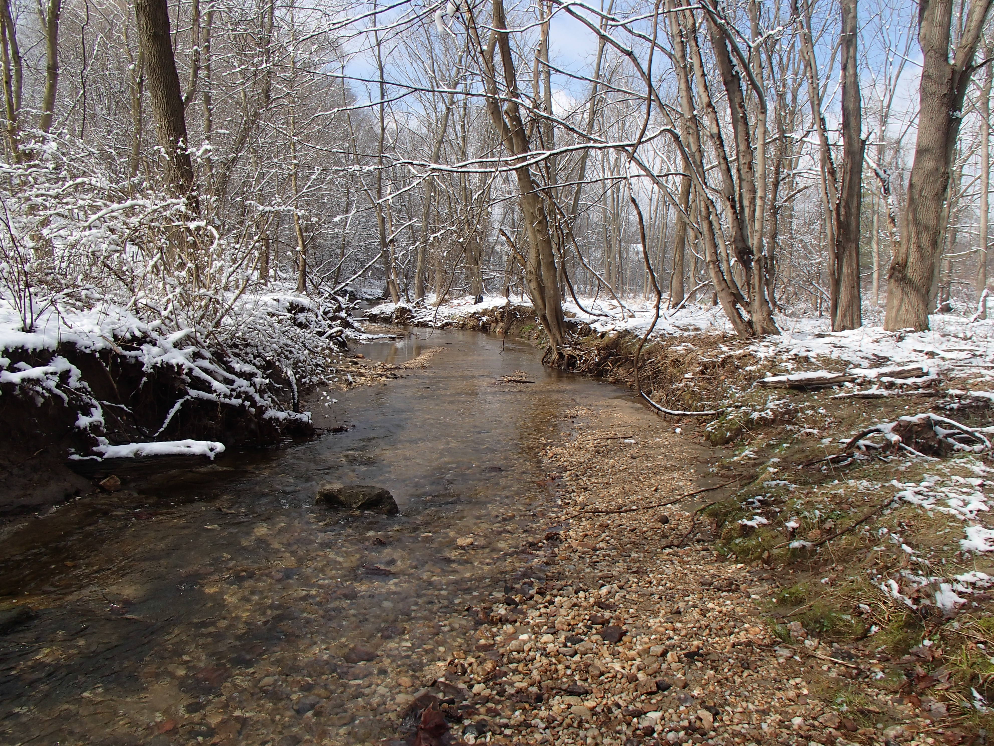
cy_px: 373
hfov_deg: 63.4
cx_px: 497
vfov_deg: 49.7
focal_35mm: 28
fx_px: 804
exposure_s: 1/640
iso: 100
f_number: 3.9
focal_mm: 5
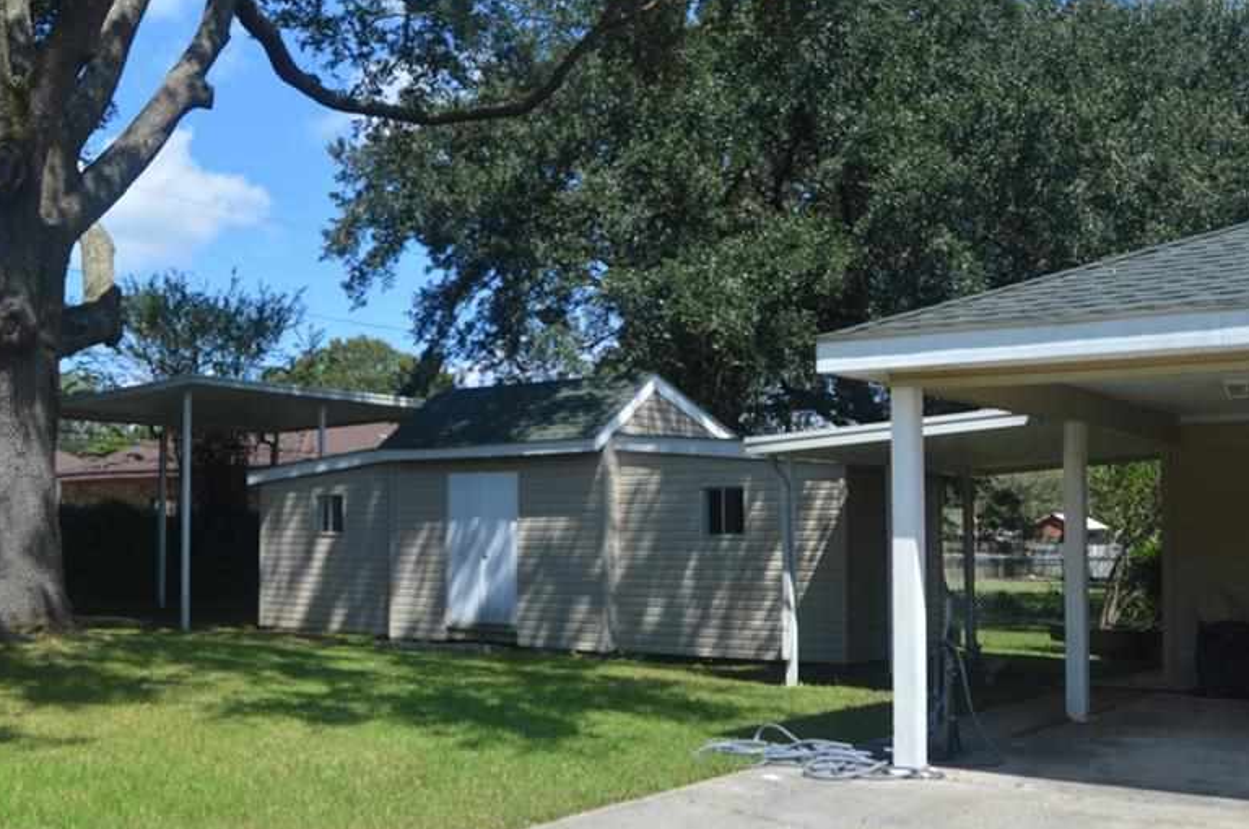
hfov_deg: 52.7
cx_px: 478
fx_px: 1247
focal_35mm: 36
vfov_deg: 36.7
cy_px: 458
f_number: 7.1
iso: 100
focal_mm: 18
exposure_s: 1/250
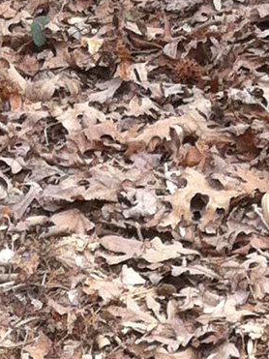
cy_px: 1009
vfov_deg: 7.3
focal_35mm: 244
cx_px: 344
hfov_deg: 6.0
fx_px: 2530
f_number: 2.8
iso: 80
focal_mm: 3.85
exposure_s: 1/142
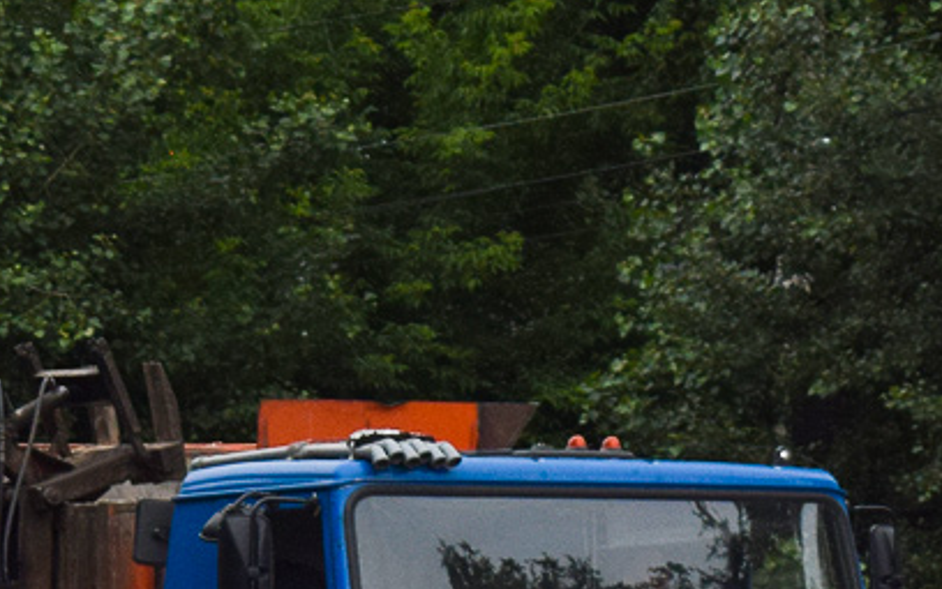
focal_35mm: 234
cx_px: 390
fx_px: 6007
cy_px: 557
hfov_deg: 9.0
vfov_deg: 5.6
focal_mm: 52
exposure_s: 1/800
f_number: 5.6
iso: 400
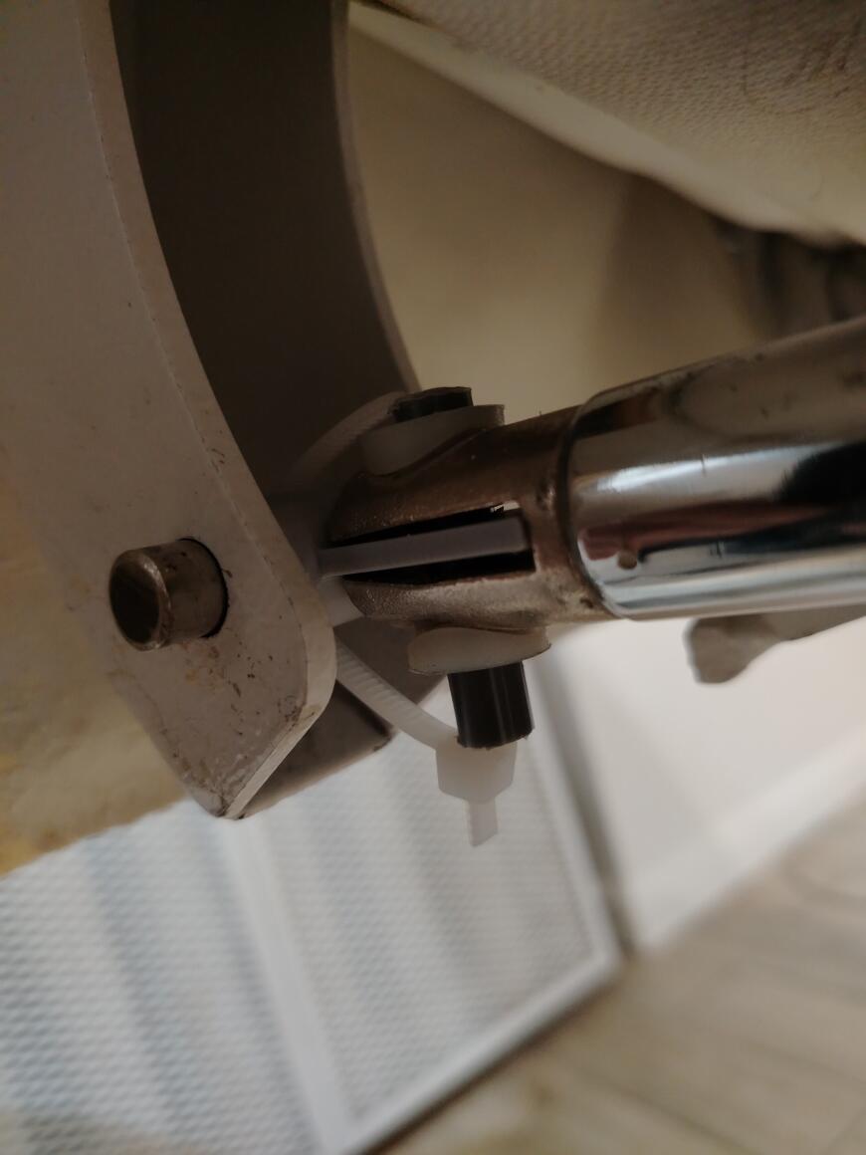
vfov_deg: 71.6
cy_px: 578
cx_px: 433
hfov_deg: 56.8
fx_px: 801
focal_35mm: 24
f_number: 1.75
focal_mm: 5.25
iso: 2316
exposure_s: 1/25
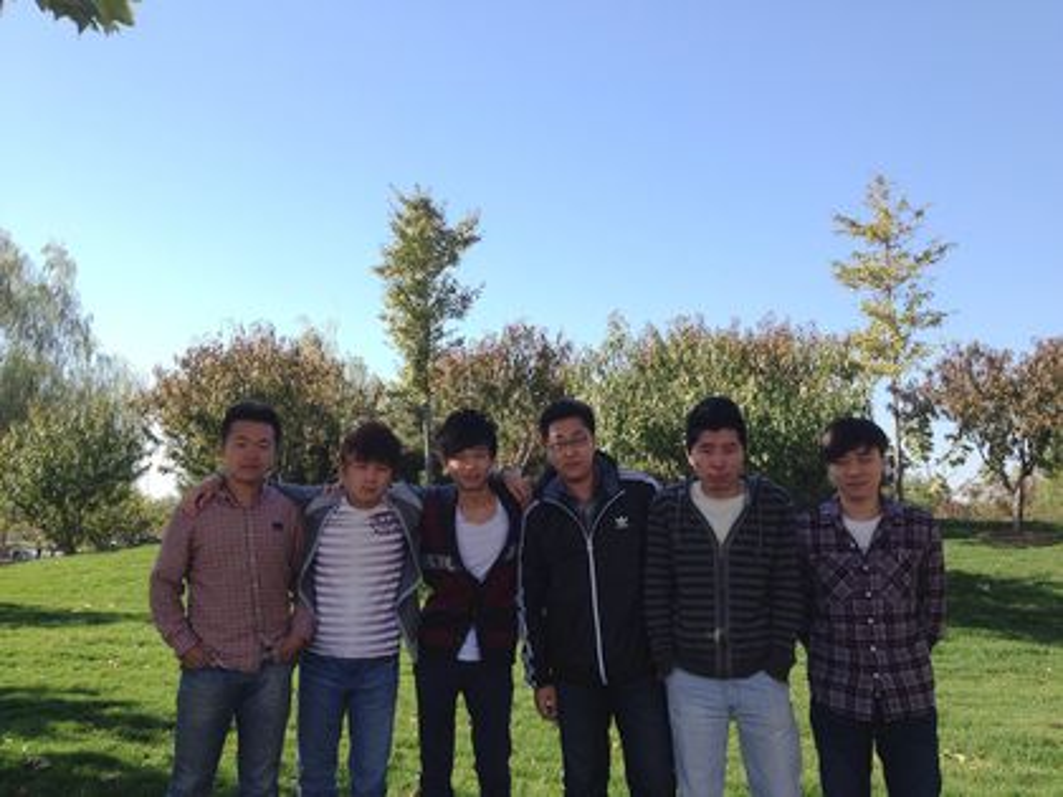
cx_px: 532
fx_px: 1075
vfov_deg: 40.7
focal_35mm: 35
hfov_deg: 52.6
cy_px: 398
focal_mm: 4.28
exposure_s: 1/778
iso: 64
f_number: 2.4
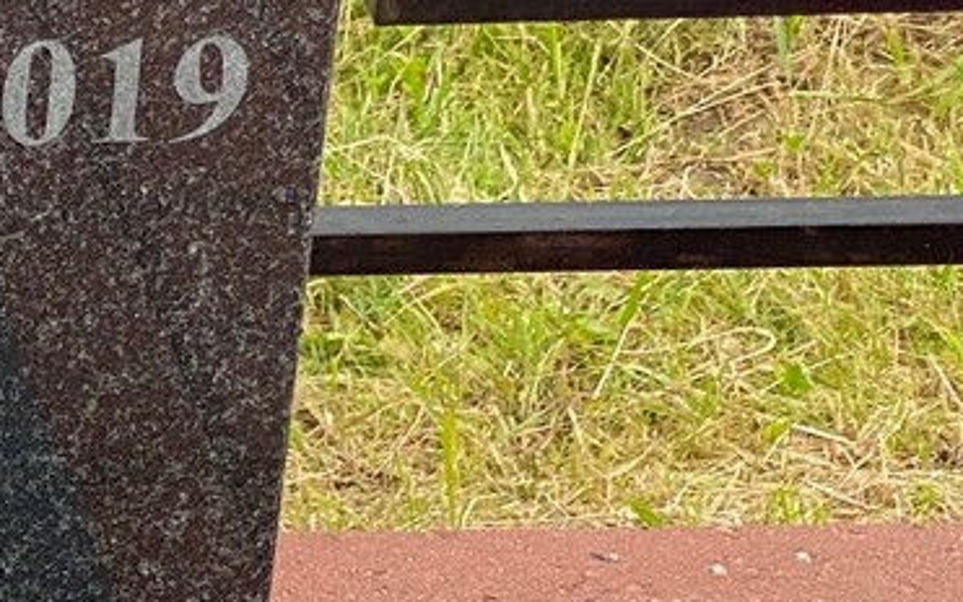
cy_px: 254
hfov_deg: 9.4
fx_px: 5617
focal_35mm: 214
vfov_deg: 6.1
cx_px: -716
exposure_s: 1/545
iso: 20
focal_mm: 6
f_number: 2
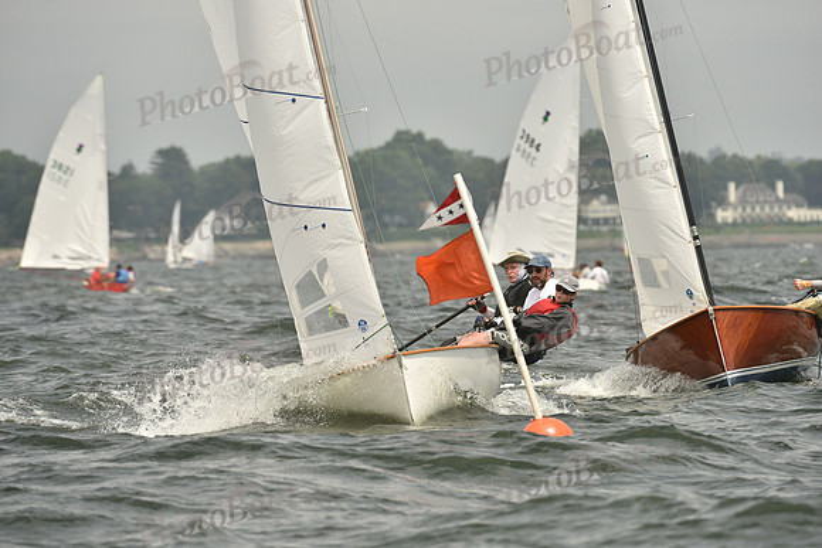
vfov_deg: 3.4
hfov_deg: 5.2
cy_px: 274
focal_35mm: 400
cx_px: 411
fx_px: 9135
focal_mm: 400
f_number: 7.1
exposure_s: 1/1250
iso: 320
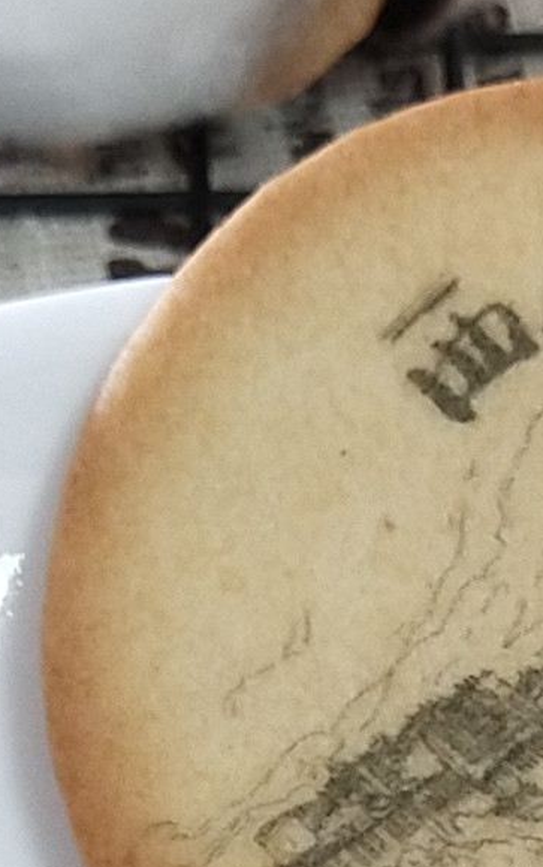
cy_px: 1390
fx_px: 5228
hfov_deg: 5.9
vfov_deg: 9.2
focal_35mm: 221
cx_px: 579
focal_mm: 3.95
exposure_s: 1/100
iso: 226
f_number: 1.8
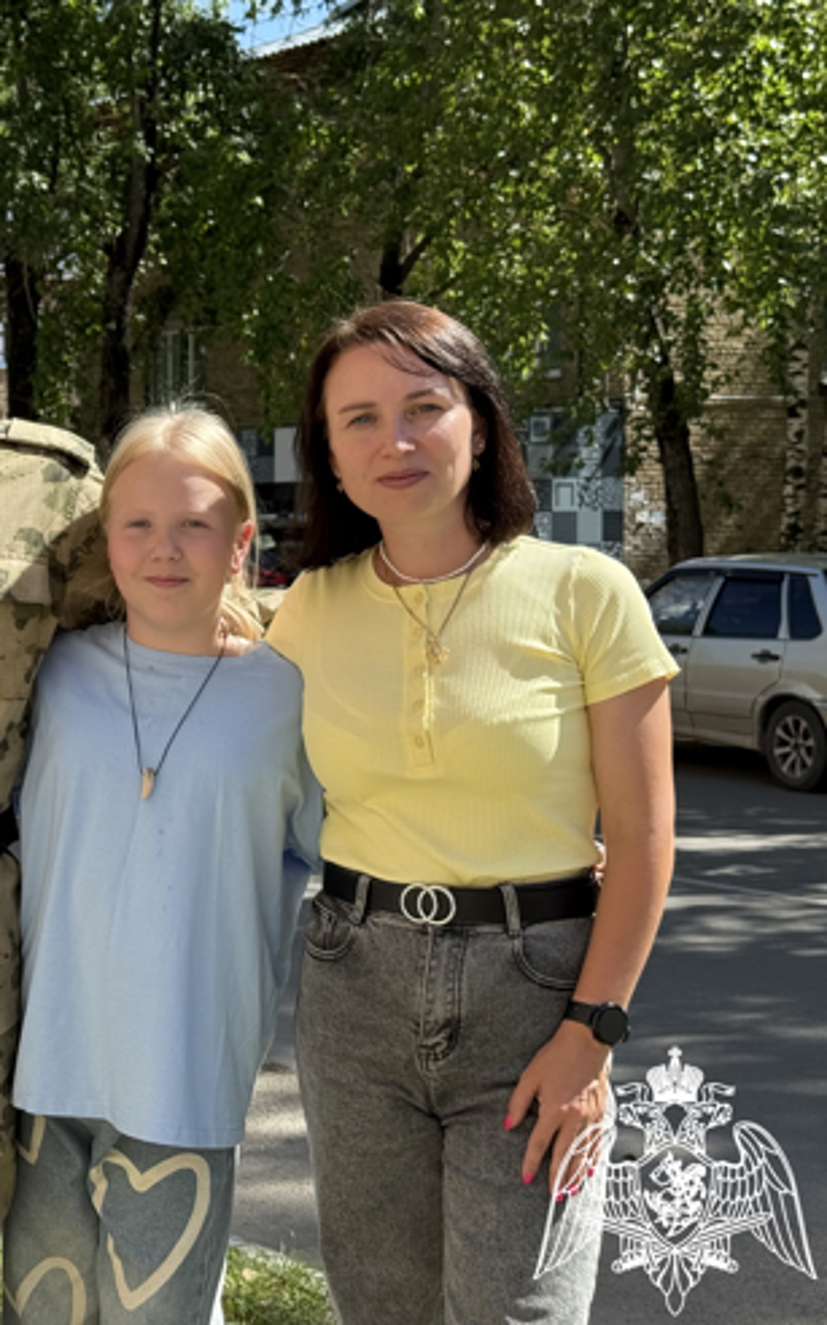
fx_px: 2491
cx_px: -58
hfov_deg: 18.2
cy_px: 665
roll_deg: +1.0
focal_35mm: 69
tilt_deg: -2.6
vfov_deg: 29.8
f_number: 1.78
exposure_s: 1/2494
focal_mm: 6.76
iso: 80
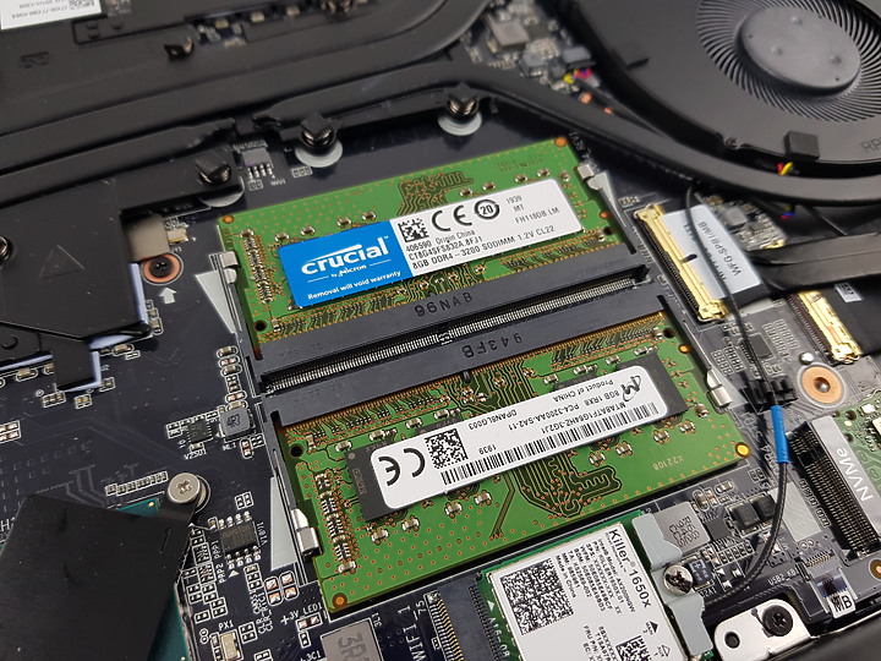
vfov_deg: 53.1
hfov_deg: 67.3
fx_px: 662
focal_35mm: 26
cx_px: 440
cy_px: 330
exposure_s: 1/120
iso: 50
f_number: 1.7
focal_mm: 4.3
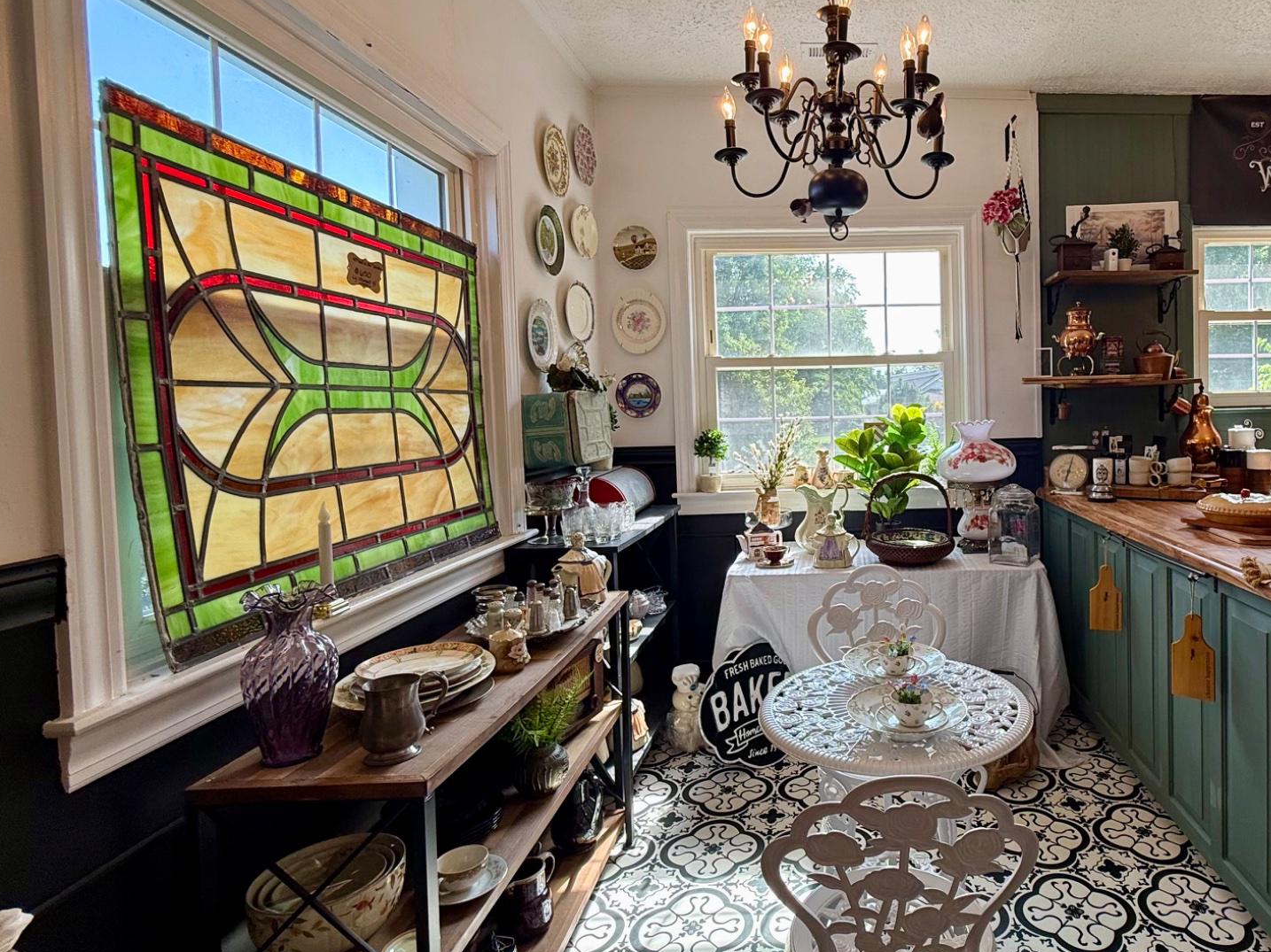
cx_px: 851
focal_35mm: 20
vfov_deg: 65.8
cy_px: 431
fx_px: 734
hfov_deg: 79.0
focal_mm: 2.22
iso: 50
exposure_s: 1/122
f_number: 2.2
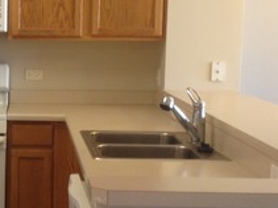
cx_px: 18
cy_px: 105
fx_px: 851
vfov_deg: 13.9
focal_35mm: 106
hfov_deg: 18.2
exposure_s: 1/20
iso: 80
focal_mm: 4.28
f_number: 2.4
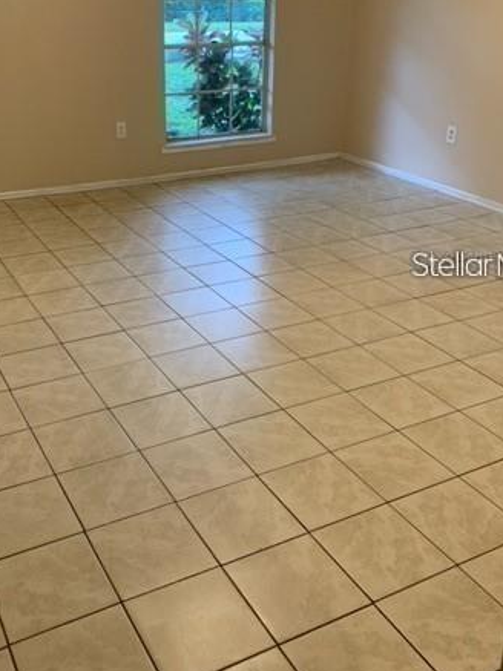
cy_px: 263
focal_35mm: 38
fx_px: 737
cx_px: 189
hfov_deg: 37.5
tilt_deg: -19.2
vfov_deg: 48.7
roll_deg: +0.3
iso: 200
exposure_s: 1/60
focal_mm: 4.25
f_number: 1.8
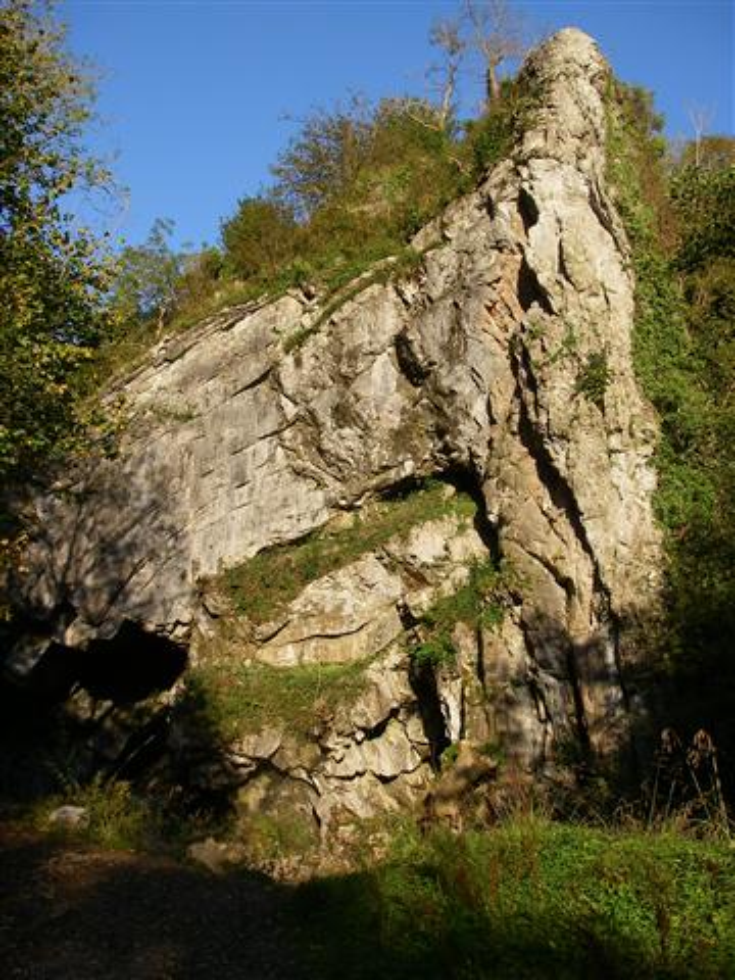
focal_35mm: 38
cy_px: 490
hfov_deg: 37.7
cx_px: 368
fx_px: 1076
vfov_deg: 49.0
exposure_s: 1/100
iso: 64
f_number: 6.6
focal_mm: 6.3
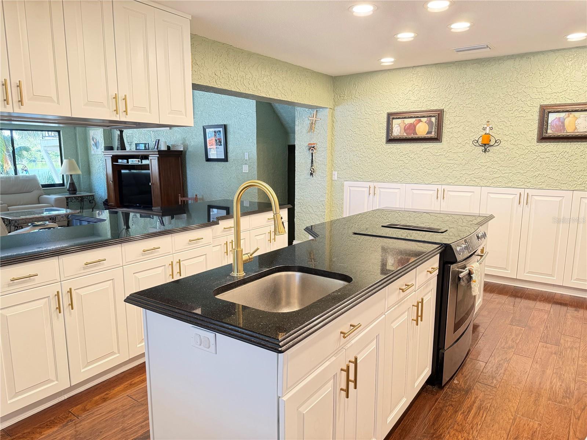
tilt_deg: -9.7
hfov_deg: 71.6
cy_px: 220
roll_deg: -0.4
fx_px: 407
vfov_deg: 56.8
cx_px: 294
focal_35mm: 24
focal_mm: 6.76
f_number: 1.78
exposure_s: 1/60
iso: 400
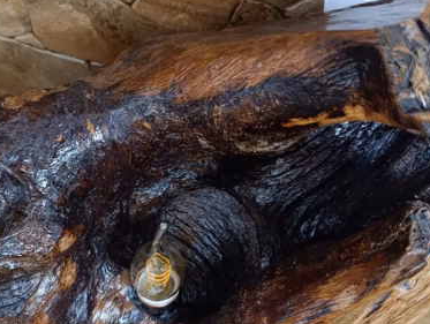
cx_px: 165
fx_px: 460
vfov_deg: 38.8
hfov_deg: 49.6
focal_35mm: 37
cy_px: 172
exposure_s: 1/25
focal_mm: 6.14
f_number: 1.6
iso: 4000
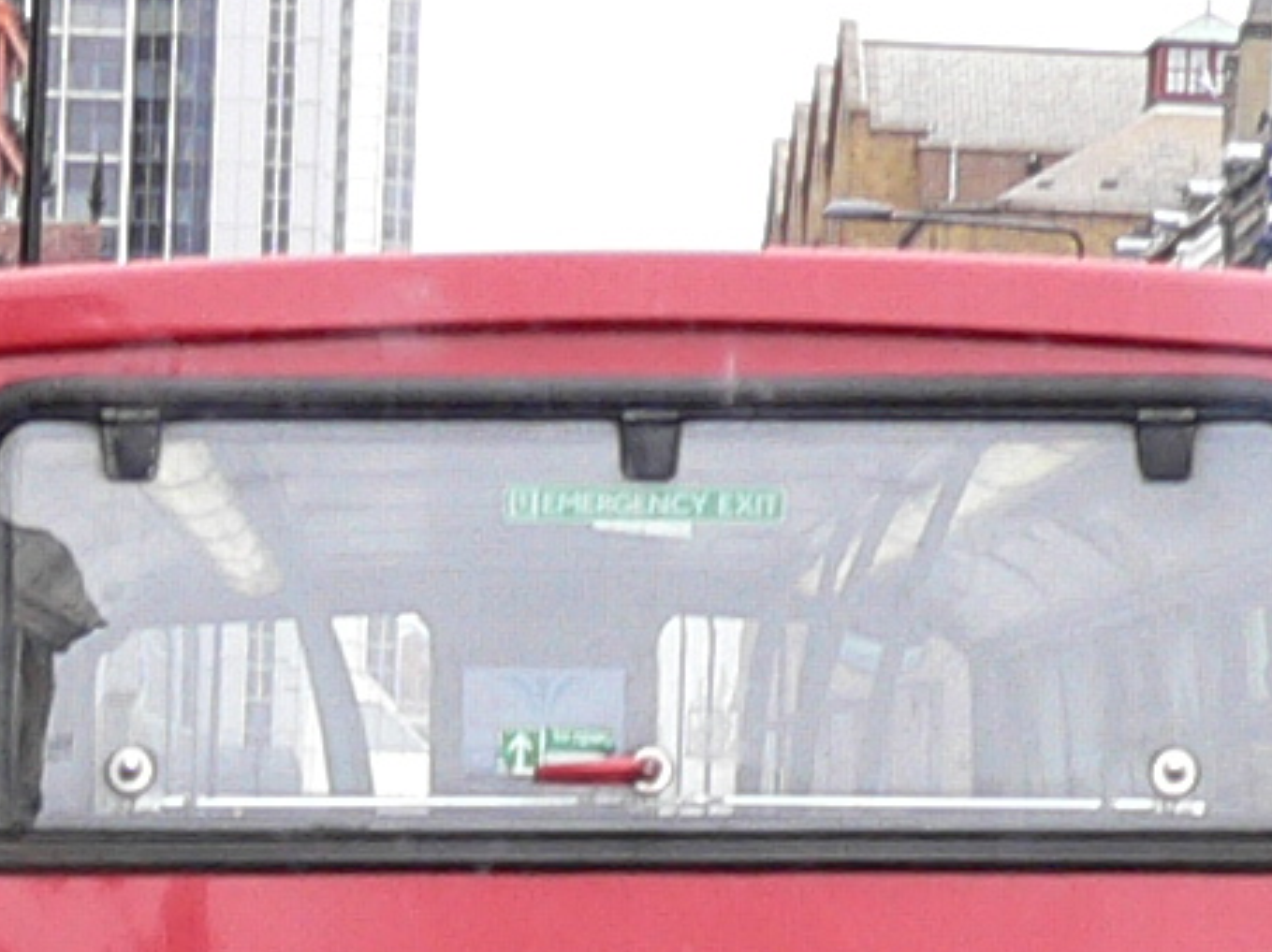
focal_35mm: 198
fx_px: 7270
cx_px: 601
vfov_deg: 7.4
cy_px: 1261
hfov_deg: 10.0
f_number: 2.8
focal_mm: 5.8
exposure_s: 1/80
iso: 100
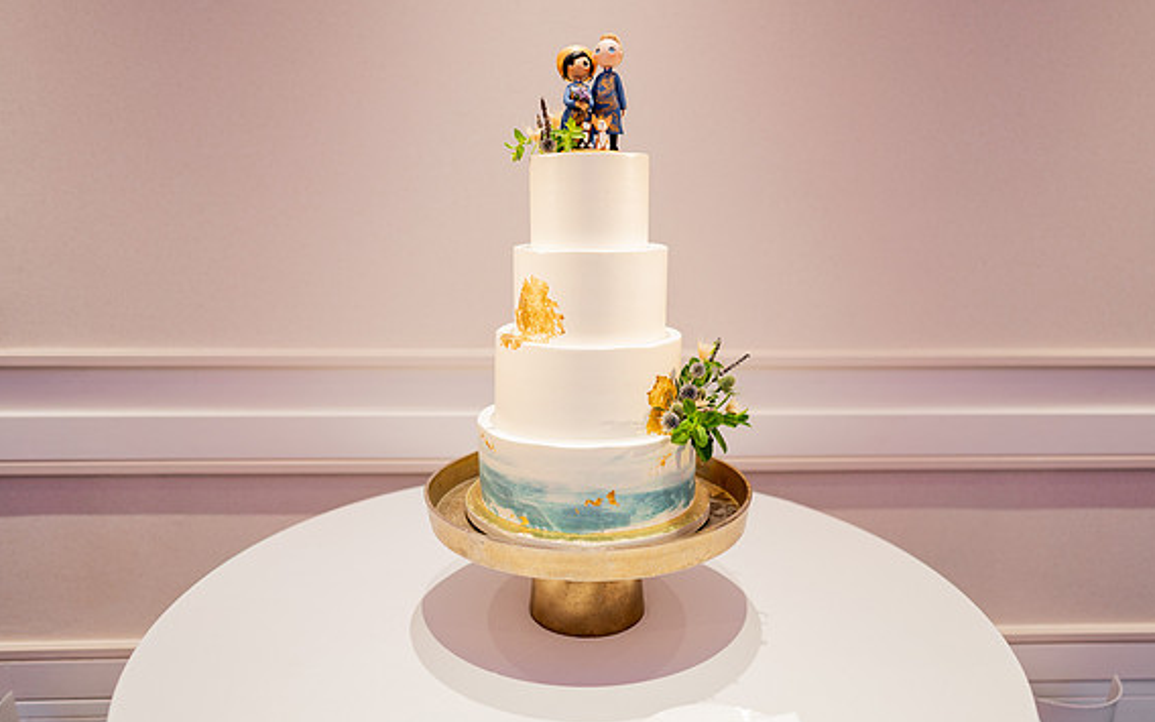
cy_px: 357
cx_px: 586
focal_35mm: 25
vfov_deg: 49.3
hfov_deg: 72.5
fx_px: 787
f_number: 1.4
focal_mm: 24
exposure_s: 1/100
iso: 160
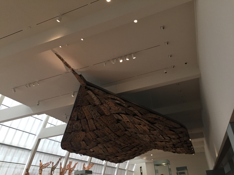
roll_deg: +4.0
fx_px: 196
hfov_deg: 61.7
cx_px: 117
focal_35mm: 29
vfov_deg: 48.2
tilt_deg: +28.6
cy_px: 88
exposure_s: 1/30
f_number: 2.2
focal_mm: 4.15
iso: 160
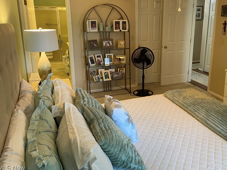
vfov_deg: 43.9
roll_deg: -0.3
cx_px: 136
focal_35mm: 32
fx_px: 210
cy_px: 68
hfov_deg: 56.4
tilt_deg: -13.8
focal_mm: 4.25
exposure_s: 1/60
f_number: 1.8
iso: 160
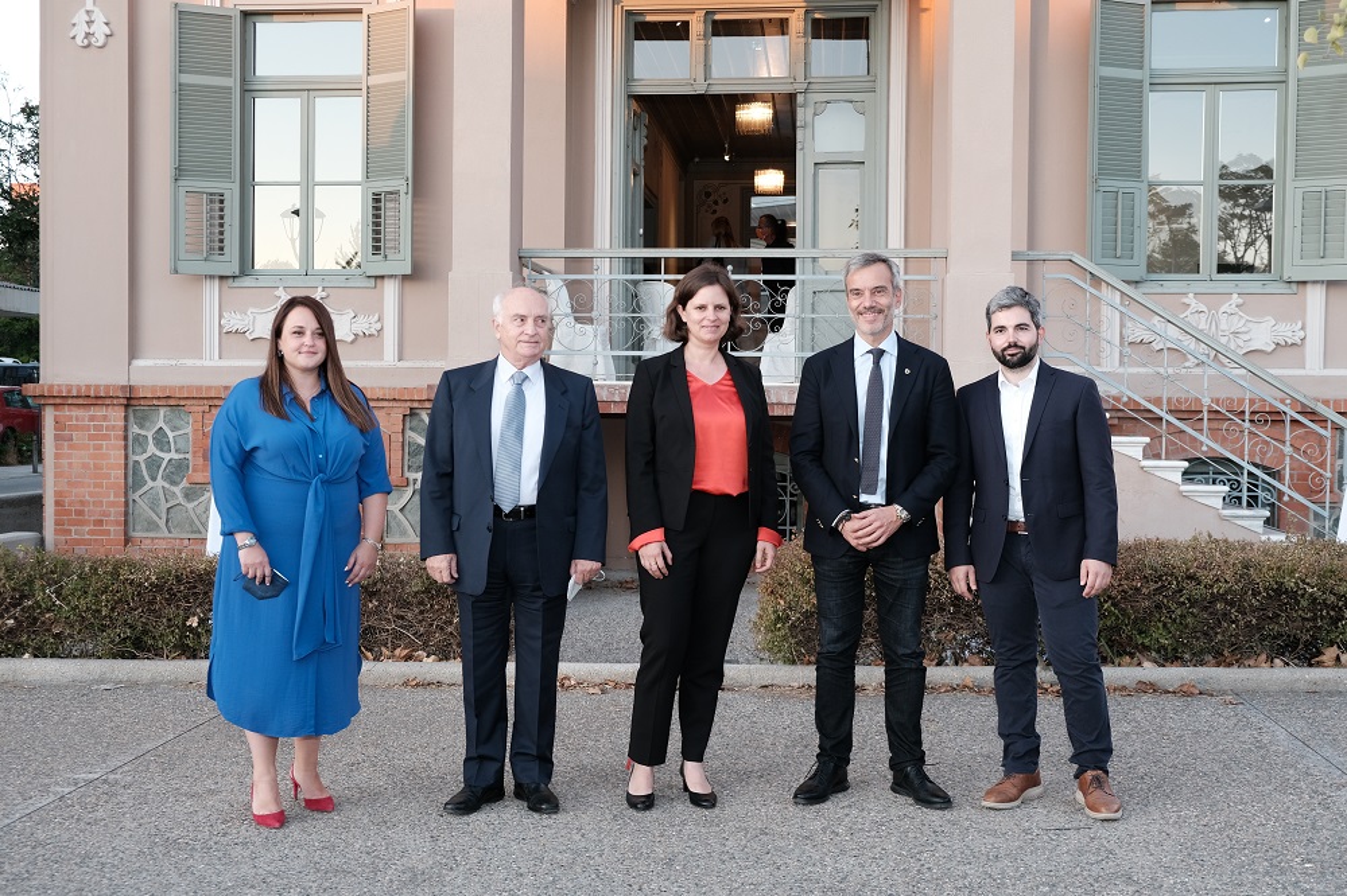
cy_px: 448
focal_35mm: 38
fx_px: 1421
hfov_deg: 50.7
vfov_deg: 35.0
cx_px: 674
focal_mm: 25.4
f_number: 3.2
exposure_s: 1/125
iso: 500
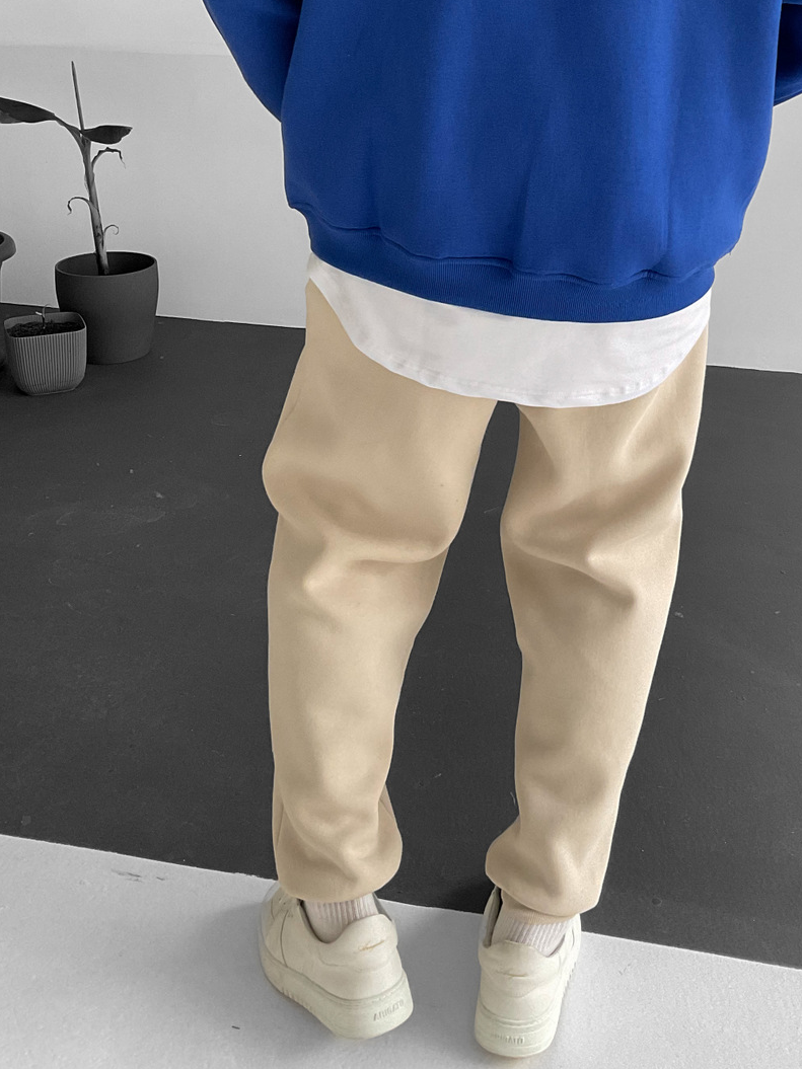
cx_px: 538
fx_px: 1359
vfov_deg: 41.6
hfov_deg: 32.6
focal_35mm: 44
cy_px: 260
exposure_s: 1/105
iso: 64
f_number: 1.8
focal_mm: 3
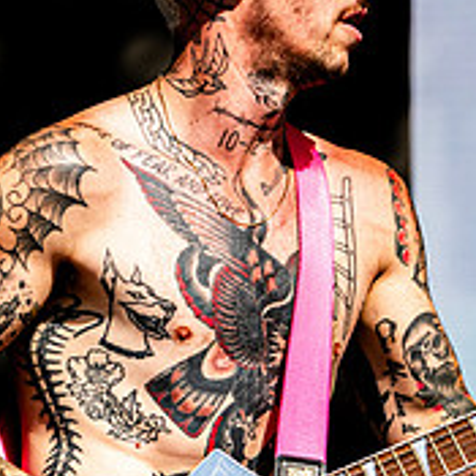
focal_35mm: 399
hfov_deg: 4.4
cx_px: 221
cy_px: 196
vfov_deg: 4.4
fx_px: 6207
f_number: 5.6
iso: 320
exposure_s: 1/2500
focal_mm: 112
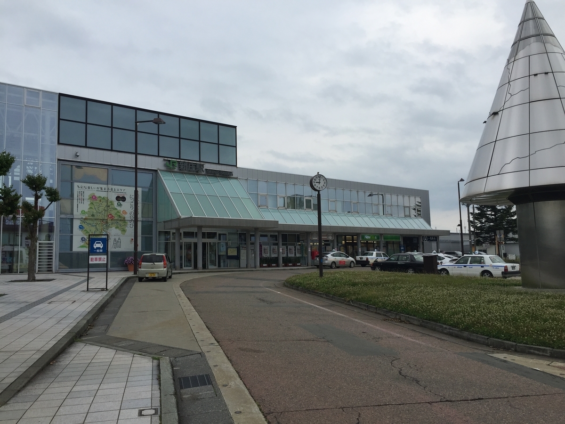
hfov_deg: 61.7
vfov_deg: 48.2
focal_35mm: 29
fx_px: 473
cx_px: 282
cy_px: 212
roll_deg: +0.7
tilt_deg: +7.0
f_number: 2.2
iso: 32
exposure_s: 1/1721
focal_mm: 4.15
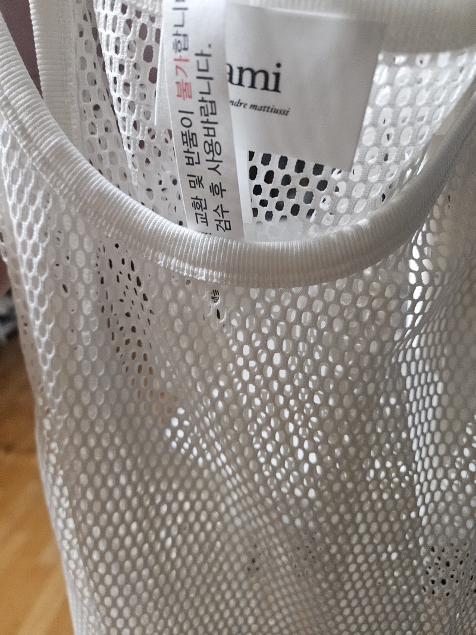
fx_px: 422
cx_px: 238
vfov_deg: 73.9
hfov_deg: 58.9
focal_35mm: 23
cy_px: 318
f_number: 1.8
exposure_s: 1/120
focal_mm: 5.4
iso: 800
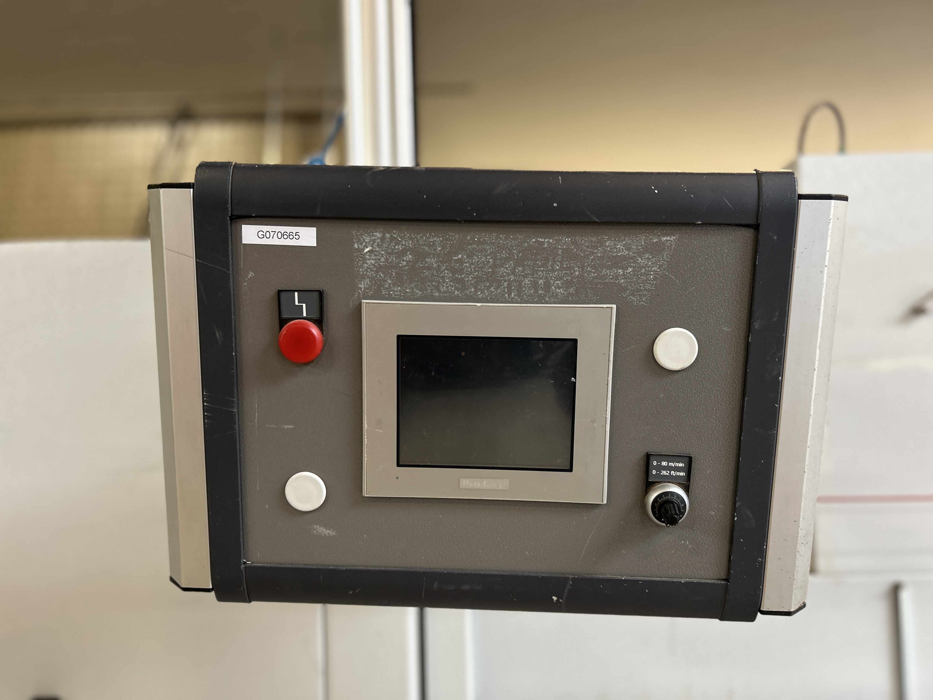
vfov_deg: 53.1
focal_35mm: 26
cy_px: 350
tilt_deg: +3.8
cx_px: 466
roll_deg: +2.1
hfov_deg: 67.3
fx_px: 701
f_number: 1.5
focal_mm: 5.7
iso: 200
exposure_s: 1/50
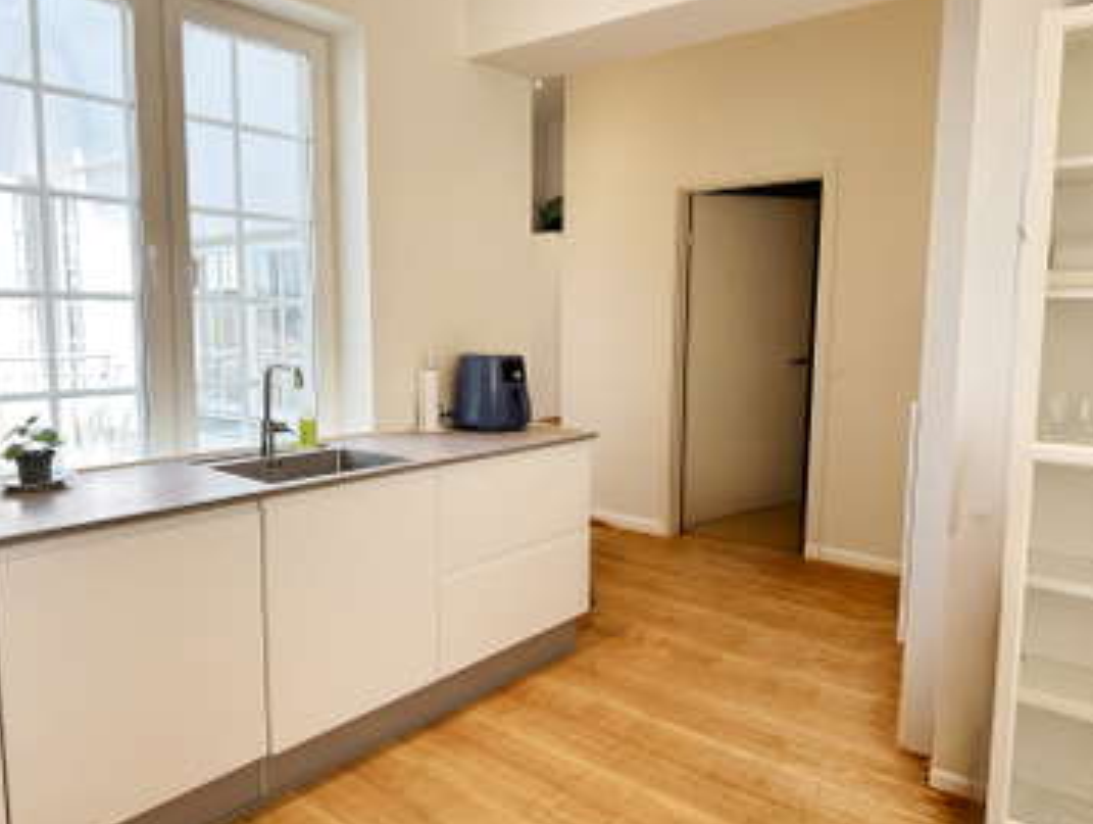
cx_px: 557
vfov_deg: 55.0
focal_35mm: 25
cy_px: 404
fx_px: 791
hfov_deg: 69.3
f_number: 1.78
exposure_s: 1/121
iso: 160
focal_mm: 6.86
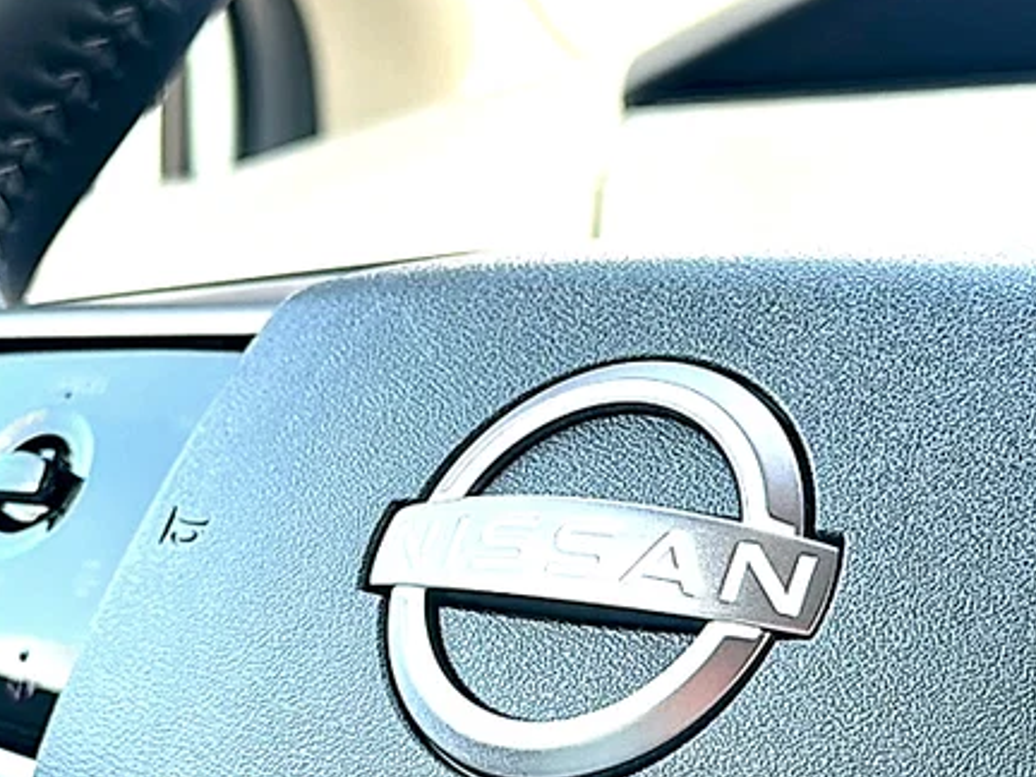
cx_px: 460
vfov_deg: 20.1
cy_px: 536
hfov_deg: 26.7
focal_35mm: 73
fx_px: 2185
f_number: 1.78
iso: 64
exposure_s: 1/214
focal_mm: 6.86
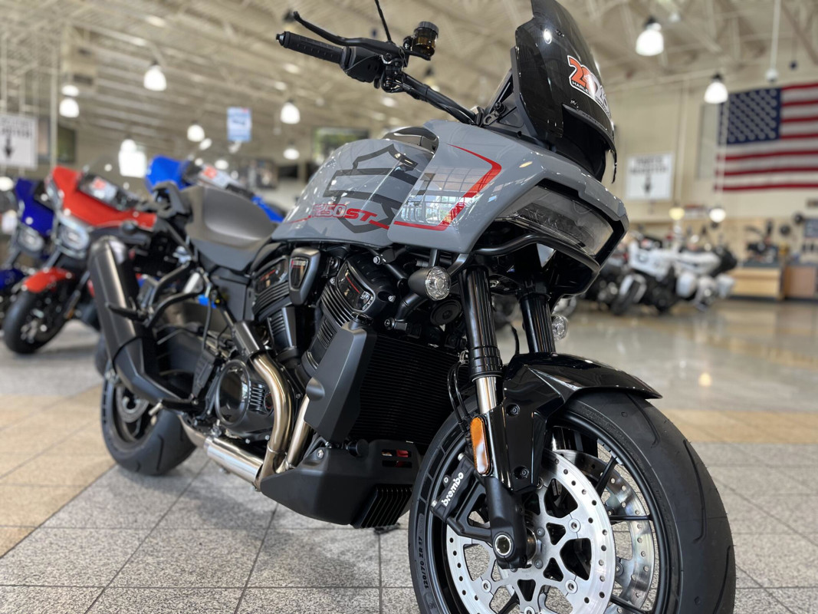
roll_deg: -1.5
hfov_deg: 67.3
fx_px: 614
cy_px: 307
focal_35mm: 26
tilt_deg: -4.8
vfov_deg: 53.1
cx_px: 409
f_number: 1.6
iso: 100
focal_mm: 5.1
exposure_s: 1/60
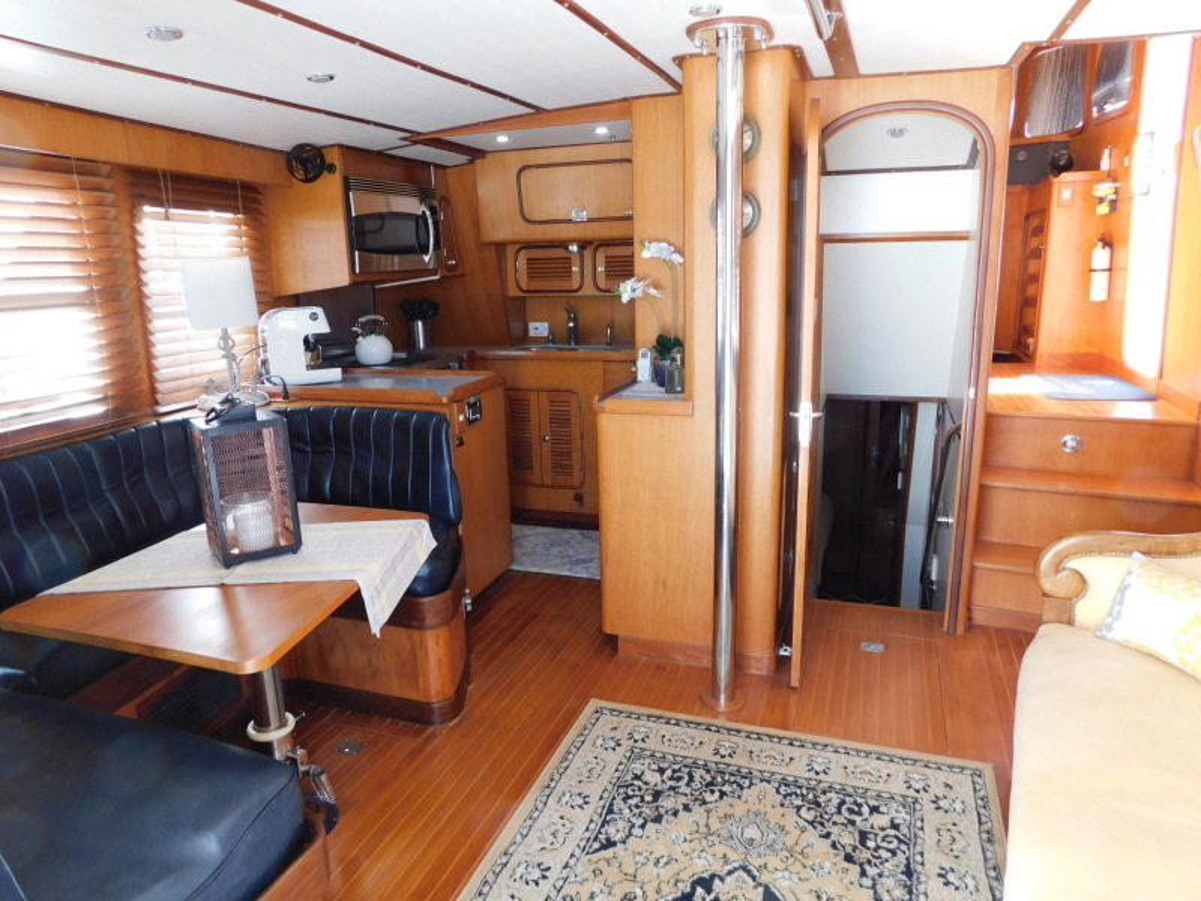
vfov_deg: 58.9
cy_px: 450
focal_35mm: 23
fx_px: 798
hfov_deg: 73.9
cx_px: 600
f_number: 3
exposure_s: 1/40
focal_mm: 4
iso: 125
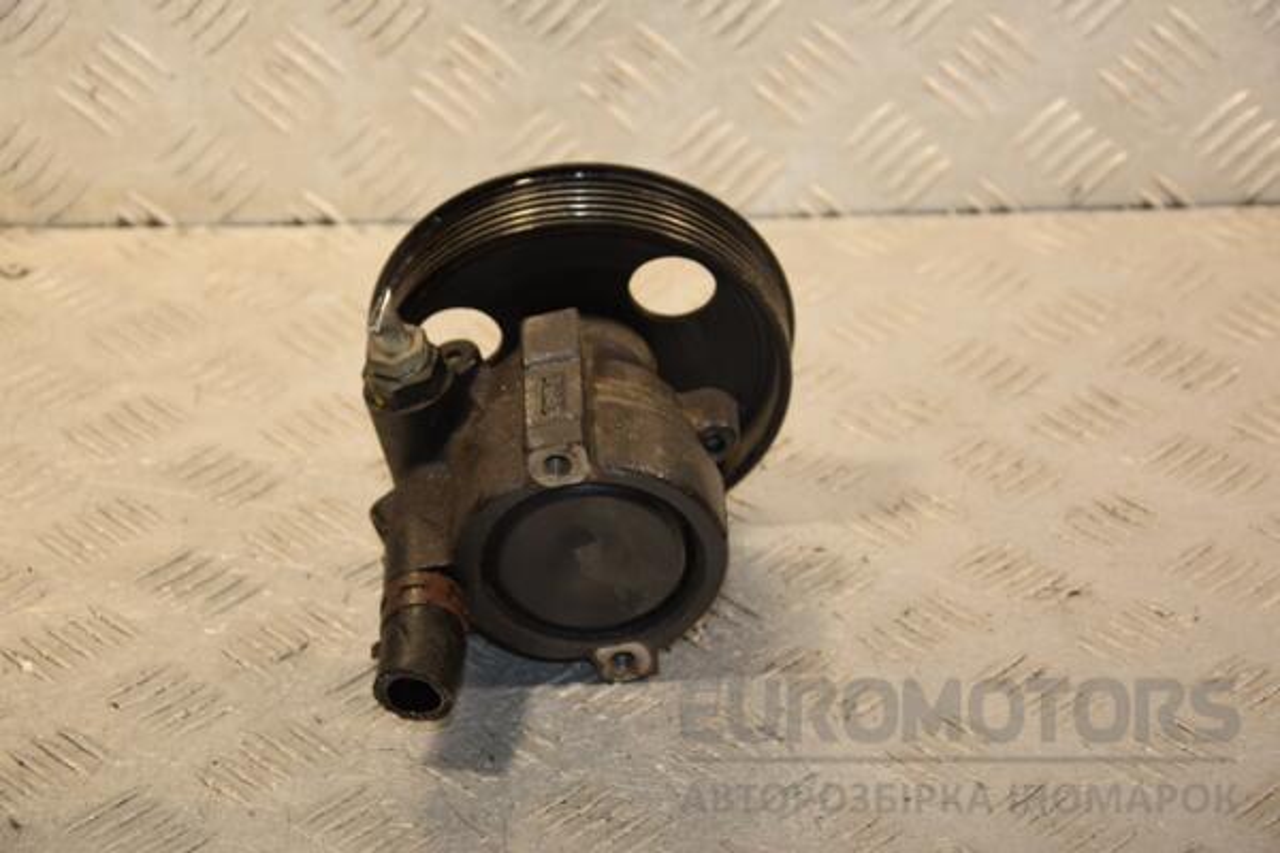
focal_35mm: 99
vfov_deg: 13.8
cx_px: 640
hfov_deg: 20.6
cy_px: 426
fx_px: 3520
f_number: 5.6
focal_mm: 66
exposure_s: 1/200
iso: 800
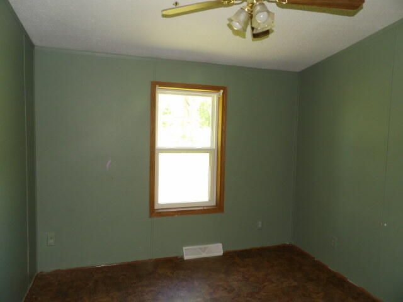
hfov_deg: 71.6
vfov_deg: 56.8
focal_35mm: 24
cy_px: 151
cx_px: 202
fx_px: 279
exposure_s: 1/33
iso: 200
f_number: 3.2
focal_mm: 4.3
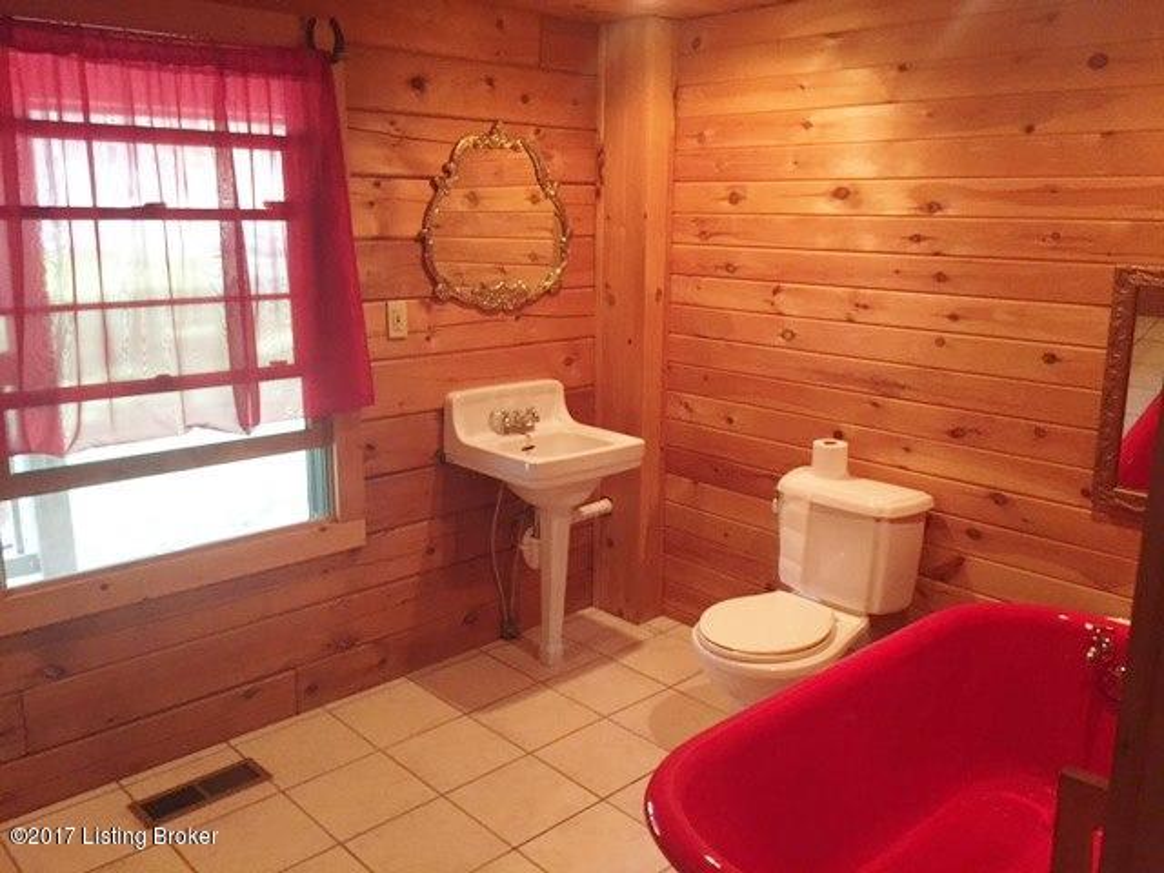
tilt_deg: -11.8
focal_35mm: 29
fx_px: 975
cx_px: 582
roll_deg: -1.7
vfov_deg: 48.2
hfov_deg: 61.7
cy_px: 436
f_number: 2.2
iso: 250
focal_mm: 4.15
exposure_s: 1/30
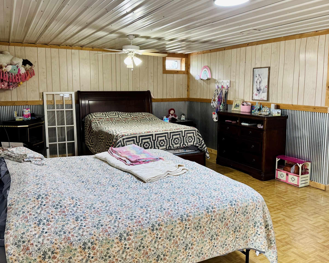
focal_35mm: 30
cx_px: 160
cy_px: 118
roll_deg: -0.2
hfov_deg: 58.8
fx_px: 292
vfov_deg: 48.4
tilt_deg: -6.1
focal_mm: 6.76
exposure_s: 1/60
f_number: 1.78
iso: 320
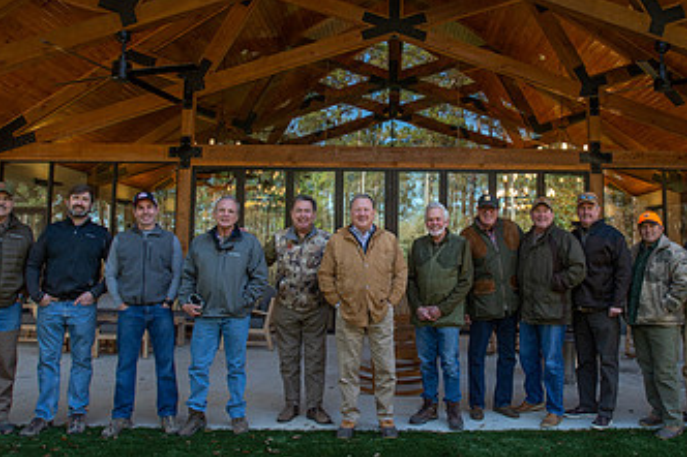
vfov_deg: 43.5
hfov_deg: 61.5
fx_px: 572
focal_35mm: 30
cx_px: 408
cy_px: 211
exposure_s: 1/200
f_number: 6.3
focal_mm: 17
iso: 400
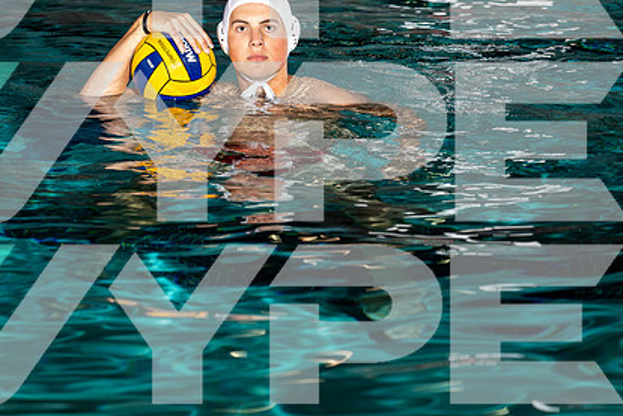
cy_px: 142
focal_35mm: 98
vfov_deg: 13.9
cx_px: 245
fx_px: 1696
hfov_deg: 20.8
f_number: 4
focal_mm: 70
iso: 100
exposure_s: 1/250
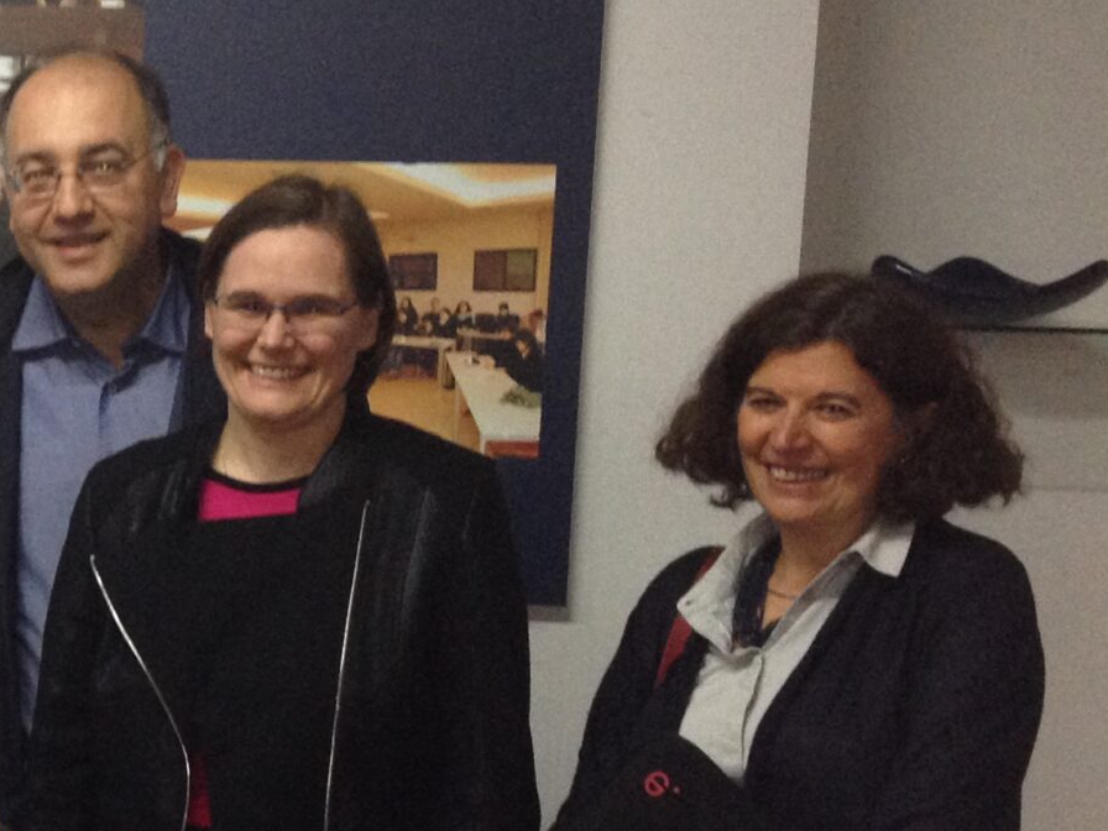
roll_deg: -2.3
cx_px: -223
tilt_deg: -10.4
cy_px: 652
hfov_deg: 18.6
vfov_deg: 14.7
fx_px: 3201
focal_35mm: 100
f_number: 2.4
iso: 160
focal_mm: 4.28
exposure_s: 1/20
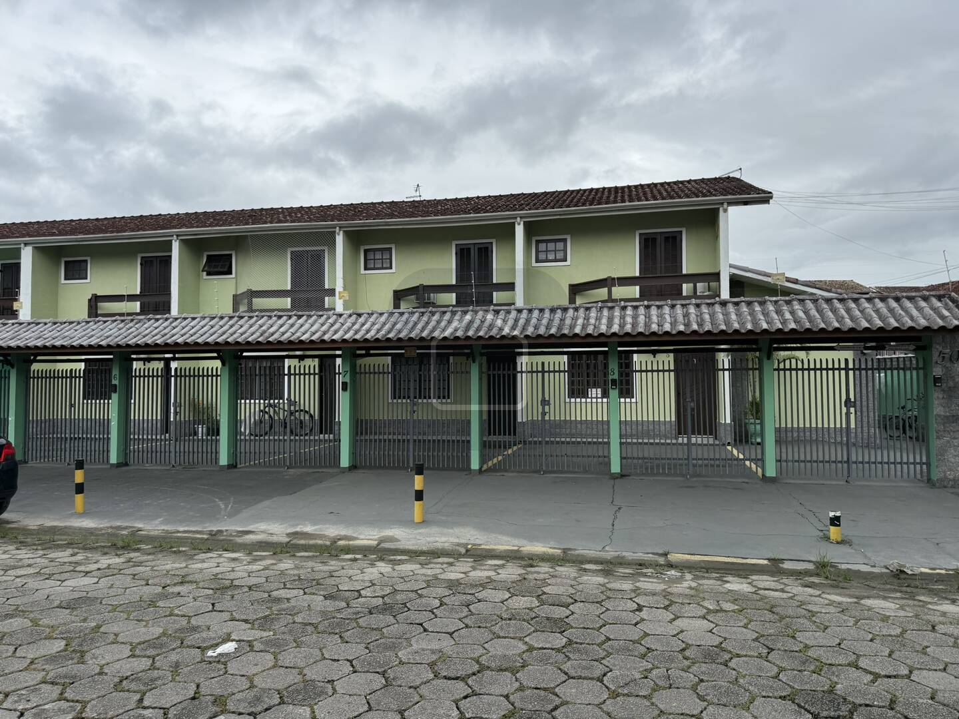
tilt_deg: +2.6
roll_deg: +0.2
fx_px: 665
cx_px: 480
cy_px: 360
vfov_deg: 56.8
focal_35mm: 24
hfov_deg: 71.6
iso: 80
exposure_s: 1/4975
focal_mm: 6.76
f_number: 1.78
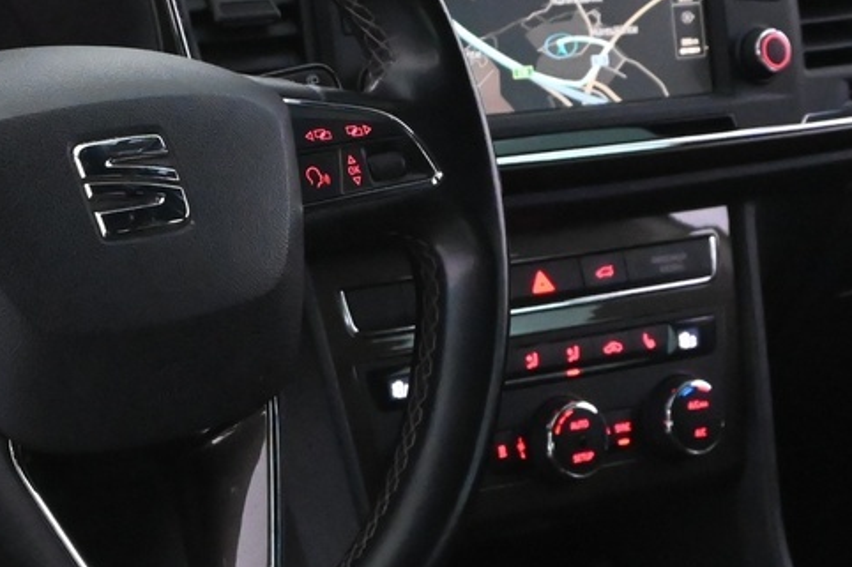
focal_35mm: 111
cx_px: 193
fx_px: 2626
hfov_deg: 18.3
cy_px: 297
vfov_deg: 12.3
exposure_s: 1/40
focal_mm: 22
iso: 6400
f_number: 5.6
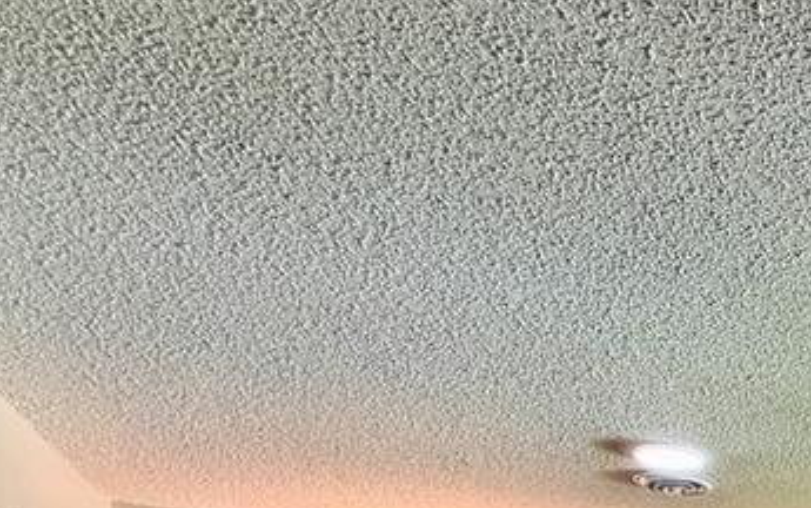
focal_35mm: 44
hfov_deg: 31.6
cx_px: 1114
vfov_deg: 22.9
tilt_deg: -0.9
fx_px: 973
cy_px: 788
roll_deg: -0.2
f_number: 2.2
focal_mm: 2.22
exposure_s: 1/60
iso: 400
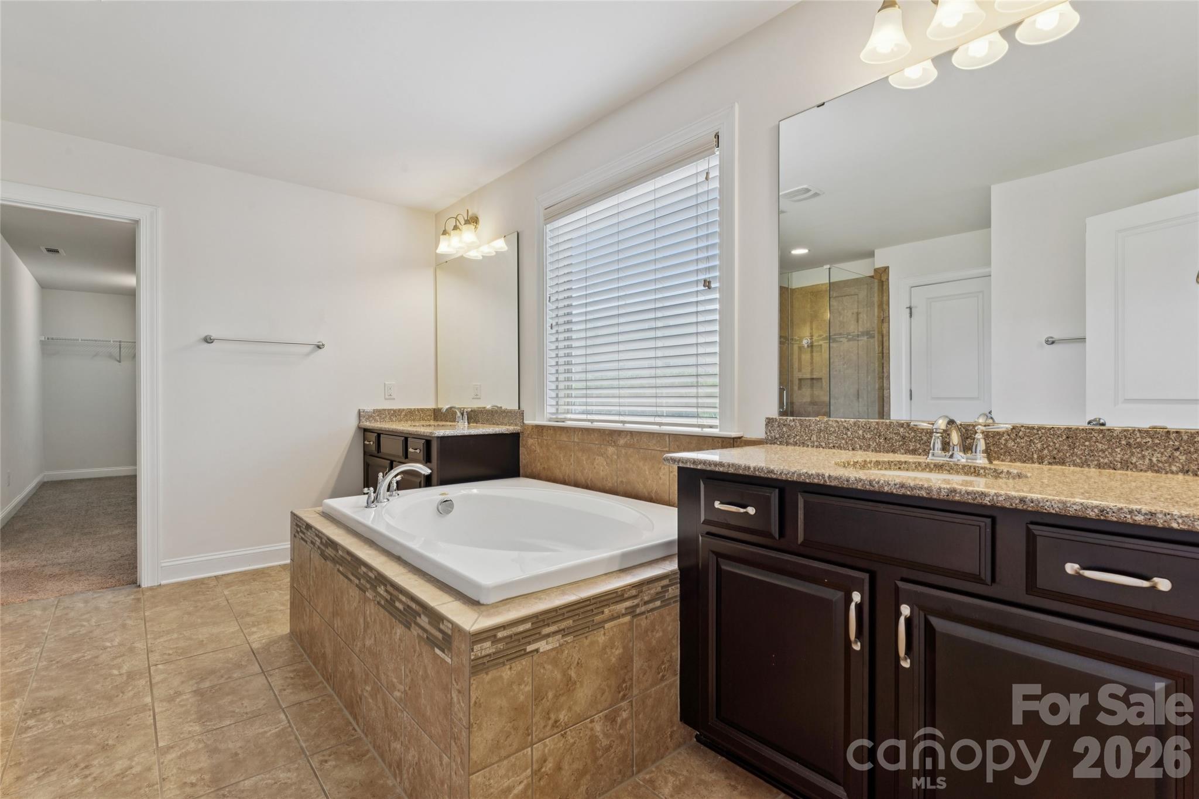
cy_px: 400
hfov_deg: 94.3
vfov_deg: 71.4
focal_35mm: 17
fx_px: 556
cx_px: 600
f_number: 13
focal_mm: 16.7
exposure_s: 1/5
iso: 100
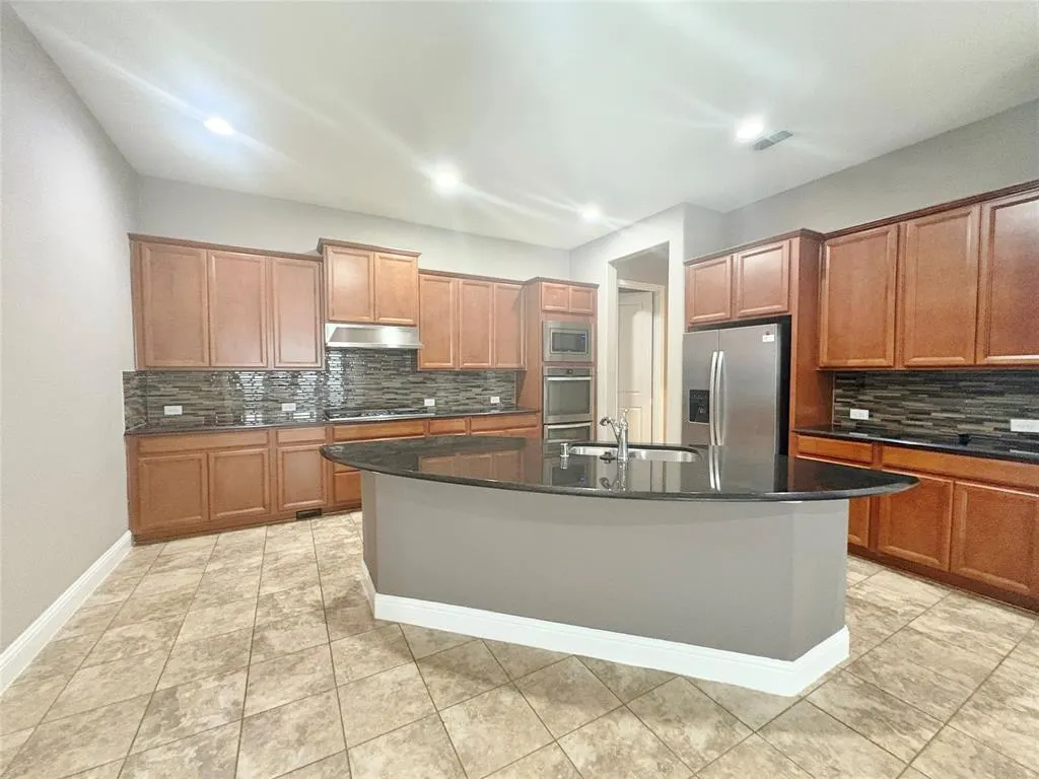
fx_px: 420
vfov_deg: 85.7
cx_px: 520
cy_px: 390
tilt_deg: -1.9
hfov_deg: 102.1
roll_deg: +0.2
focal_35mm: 14
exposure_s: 1/40
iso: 640
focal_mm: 2.22
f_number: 2.2
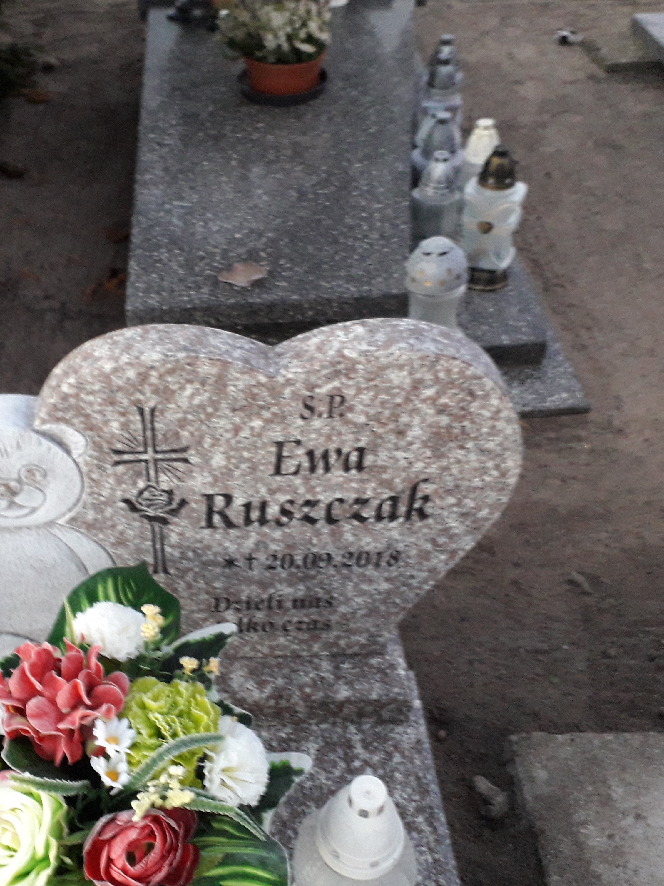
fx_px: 946
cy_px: 432
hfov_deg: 38.2
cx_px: 215
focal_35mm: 37
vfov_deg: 50.1
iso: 320
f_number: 1.9
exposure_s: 1/25
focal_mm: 3.6
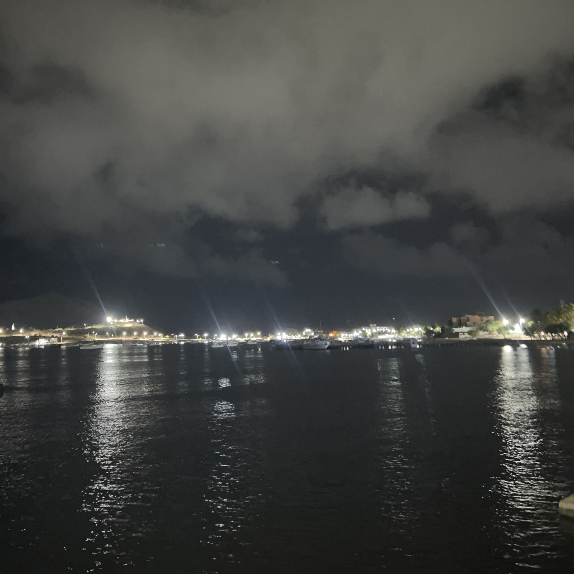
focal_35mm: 31
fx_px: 582
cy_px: 284
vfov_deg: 52.5
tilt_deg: +4.2
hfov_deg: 51.6
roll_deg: +1.2
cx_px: 193
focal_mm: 5.7
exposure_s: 1/4
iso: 1250
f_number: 1.5
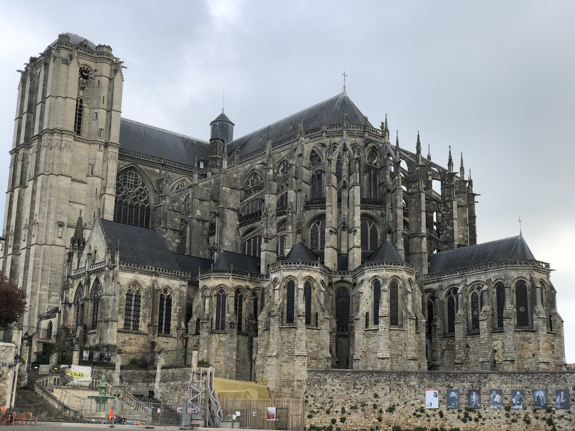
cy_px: 216
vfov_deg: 28.0
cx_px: 288
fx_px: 864
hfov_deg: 36.8
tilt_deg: +14.0
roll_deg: +0.3
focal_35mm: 52
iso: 16
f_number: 2.4
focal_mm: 6
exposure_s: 1/486
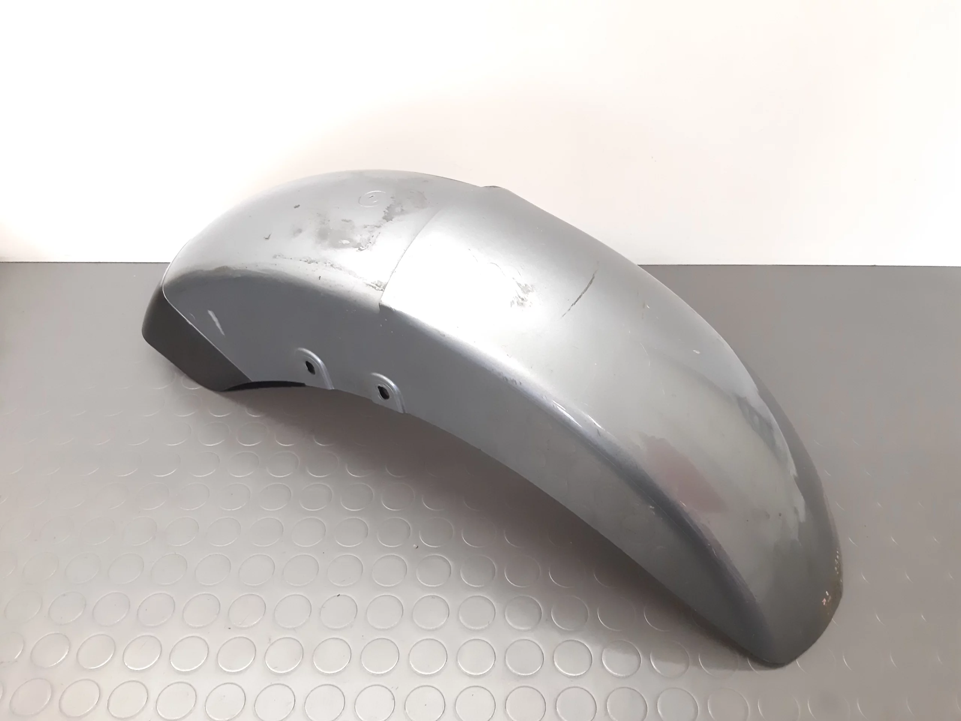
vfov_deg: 51.4
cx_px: 480
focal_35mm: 27
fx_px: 750
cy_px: 360
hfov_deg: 65.3
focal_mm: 3.93
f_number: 1.7
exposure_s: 1/33
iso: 400
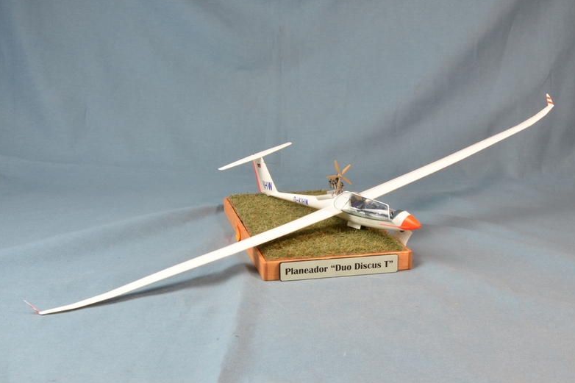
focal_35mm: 49
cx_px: 290
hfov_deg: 40.4
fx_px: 782
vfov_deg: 27.5
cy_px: 191
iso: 200
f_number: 20
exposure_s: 1/1.3
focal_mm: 32
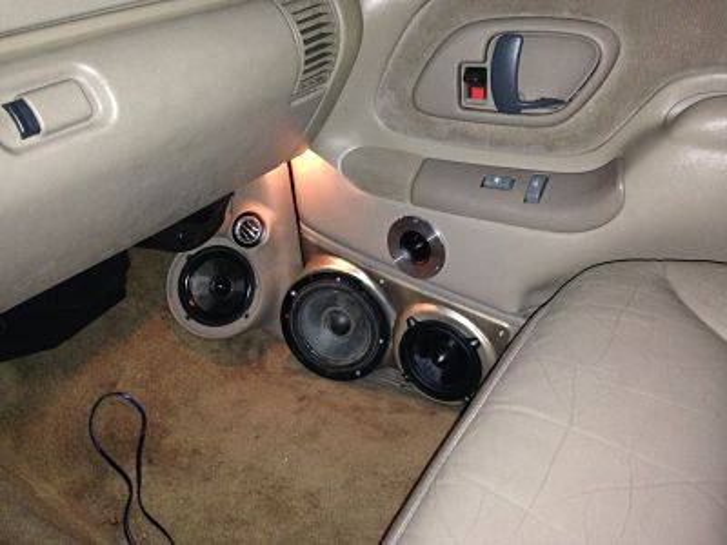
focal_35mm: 33
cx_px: 364
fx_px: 693
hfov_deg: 55.4
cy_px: 272
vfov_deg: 42.9
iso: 250
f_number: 2.4
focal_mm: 4.13
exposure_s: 1/16
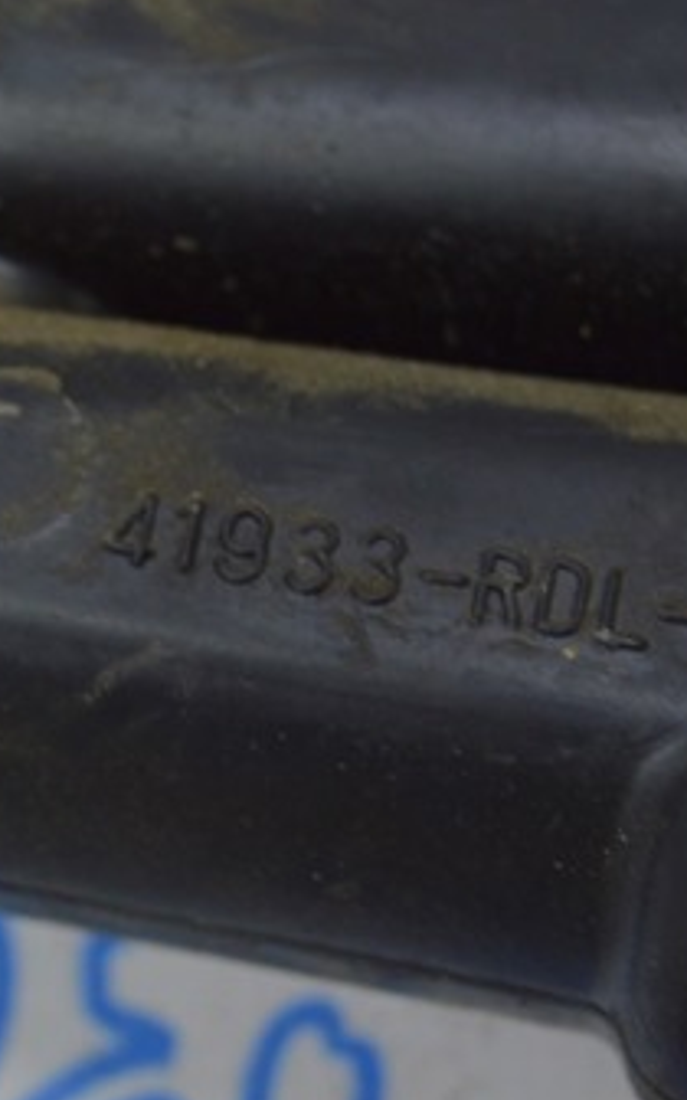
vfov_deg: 13.1
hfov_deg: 8.2
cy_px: 476
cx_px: 317
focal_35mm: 160
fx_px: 4792
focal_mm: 55
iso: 400
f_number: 5.6
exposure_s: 1/20
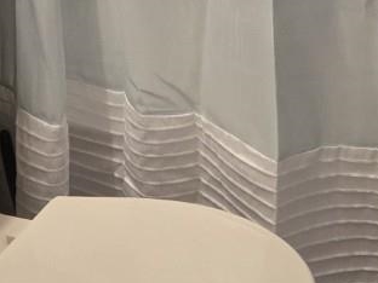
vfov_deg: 13.5
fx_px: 1157
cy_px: -65
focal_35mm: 106
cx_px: 173
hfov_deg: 18.5
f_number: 1.8
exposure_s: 1/120
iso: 200
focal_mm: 5.4
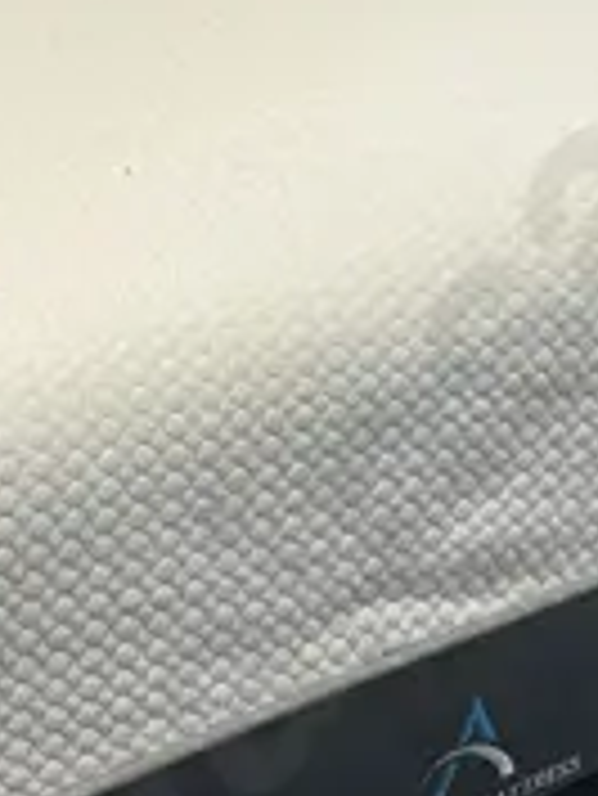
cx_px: 472
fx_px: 3198
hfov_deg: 10.7
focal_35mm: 139
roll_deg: -1.6
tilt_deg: -28.6
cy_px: 391
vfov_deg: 14.2
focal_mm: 6.86
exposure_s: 1/100
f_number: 1.78
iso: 80
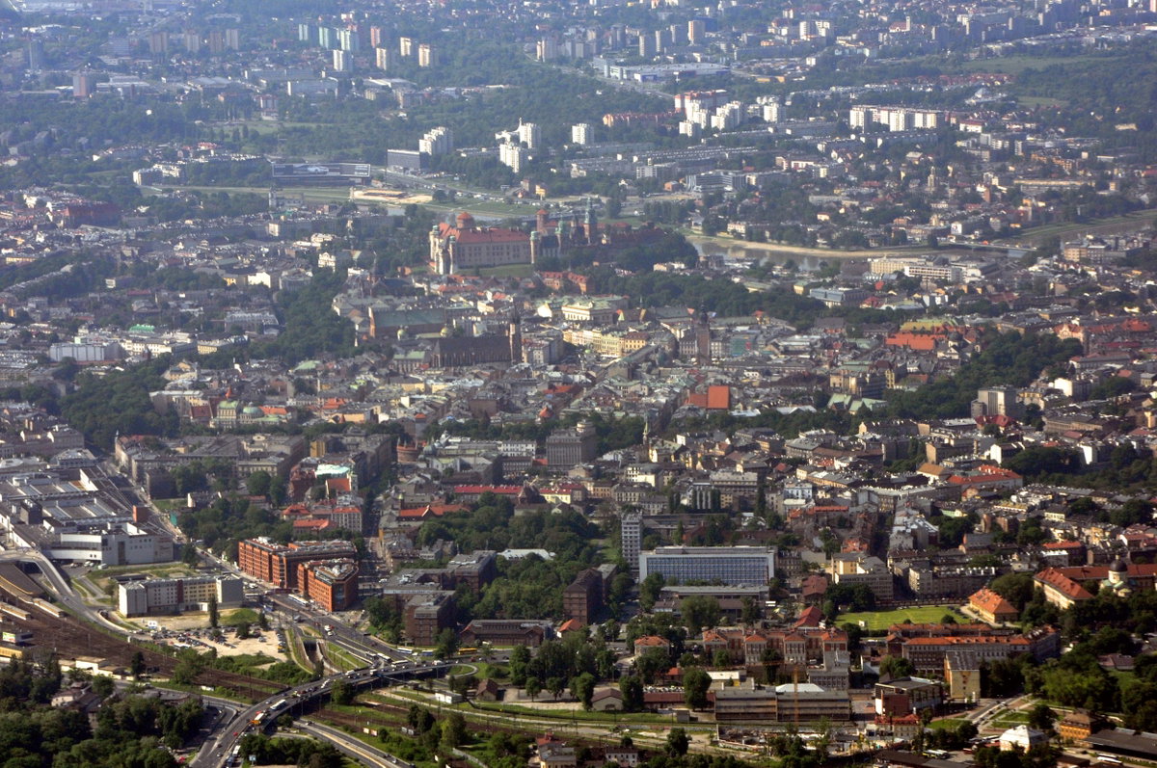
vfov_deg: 8.7
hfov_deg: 13.1
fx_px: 5056
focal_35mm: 158
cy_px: 384
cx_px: 578
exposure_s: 1/250
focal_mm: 105
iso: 640
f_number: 14
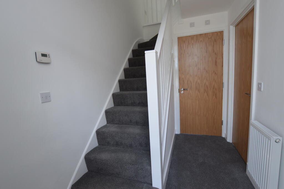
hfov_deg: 95.0
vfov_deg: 72.0
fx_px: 130
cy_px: 94
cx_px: 142
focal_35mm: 16
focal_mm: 11
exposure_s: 1/125
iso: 400
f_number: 5.6
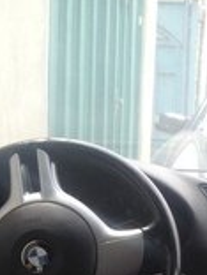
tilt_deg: -9.2
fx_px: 885
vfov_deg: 16.9
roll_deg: -3.9
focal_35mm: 111
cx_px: 241
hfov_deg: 13.0
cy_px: 338
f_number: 2.4
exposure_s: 1/251
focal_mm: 4.28
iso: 50
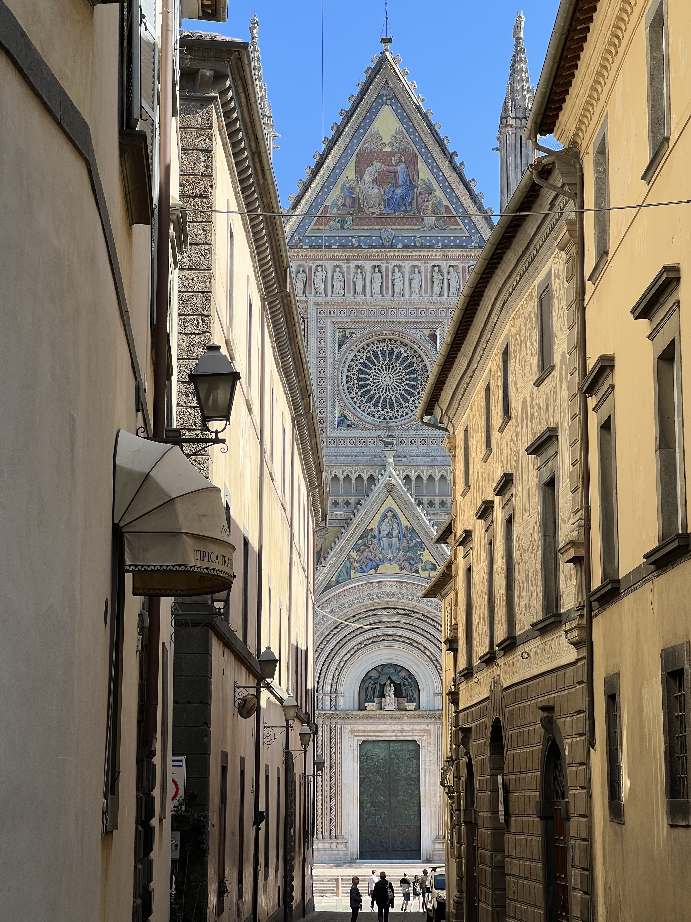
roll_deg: +0.1
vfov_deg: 25.3
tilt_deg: +9.7
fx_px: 2049
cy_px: 461
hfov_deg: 19.1
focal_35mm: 77
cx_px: 346
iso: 32
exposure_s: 1/345
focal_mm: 9
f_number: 2.8
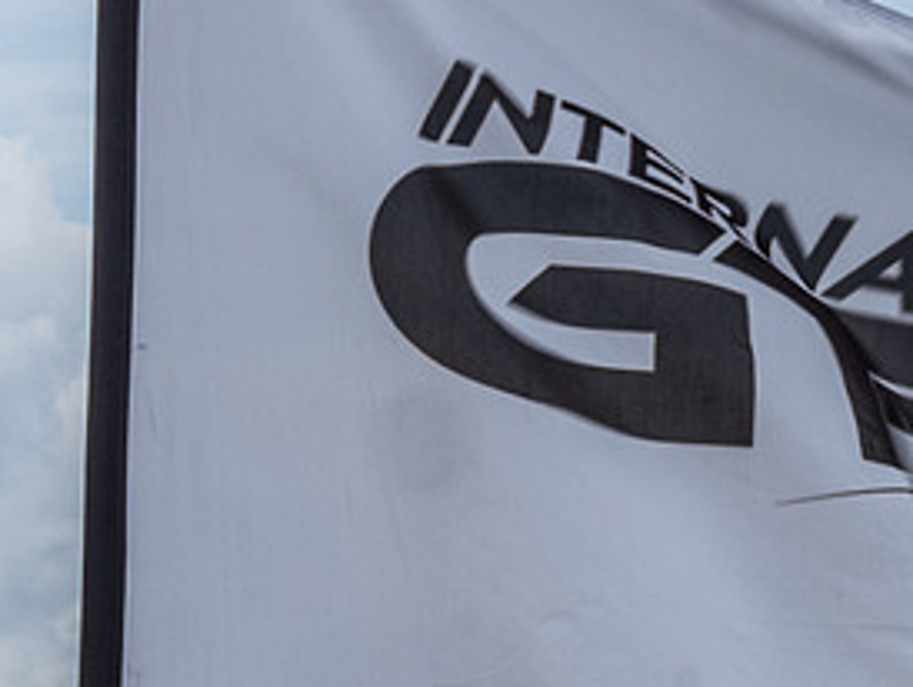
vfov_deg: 6.5
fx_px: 6045
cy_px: 306
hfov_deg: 8.6
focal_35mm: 229
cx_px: 727
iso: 200
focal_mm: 44
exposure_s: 1/60
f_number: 22
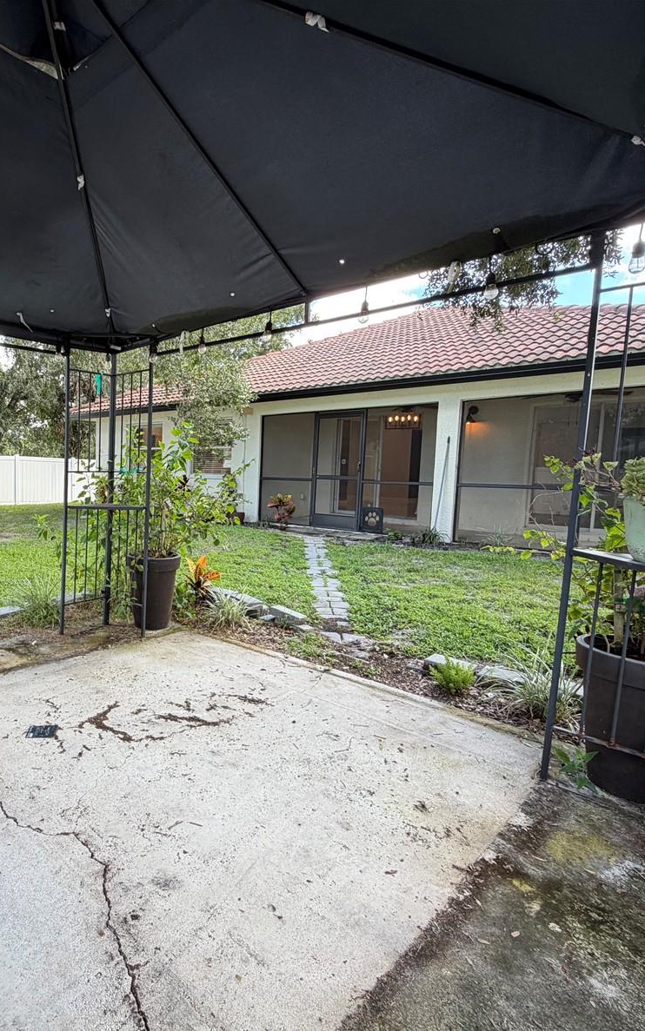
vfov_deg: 85.1
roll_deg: -0.8
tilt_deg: -4.3
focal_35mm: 20
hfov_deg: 56.7
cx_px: 161
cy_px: 520
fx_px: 562
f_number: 2.2
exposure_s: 1/121
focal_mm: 2.22
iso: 64
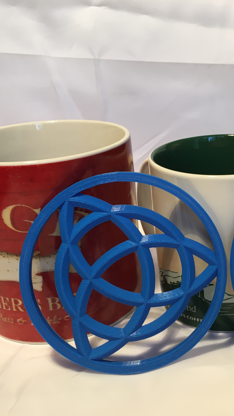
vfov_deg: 47.4
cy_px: 210
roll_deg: +1.9
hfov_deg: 26.8
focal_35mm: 43
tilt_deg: -22.2
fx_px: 474
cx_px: 210
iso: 25
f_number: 2.2
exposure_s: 1/40
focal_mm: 4.15
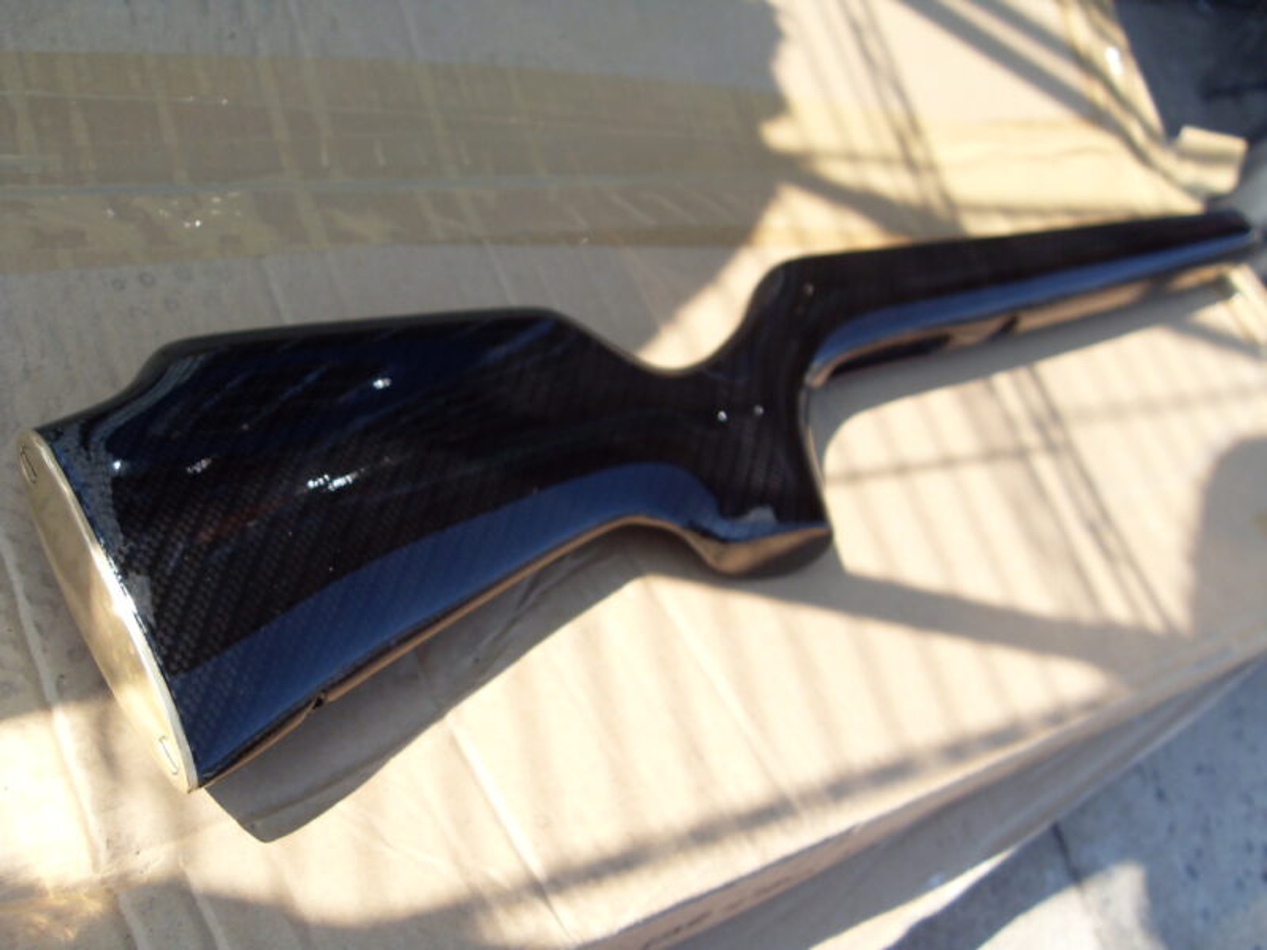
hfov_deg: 52.6
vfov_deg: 40.7
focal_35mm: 35
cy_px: 475
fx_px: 1281
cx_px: 634
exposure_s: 1/90
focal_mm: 6.3
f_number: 7
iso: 80
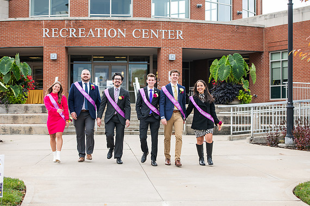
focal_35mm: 71
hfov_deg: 28.5
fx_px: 611
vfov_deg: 19.2
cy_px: 102
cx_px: 153
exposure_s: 1/400
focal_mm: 70
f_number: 4.5
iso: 250
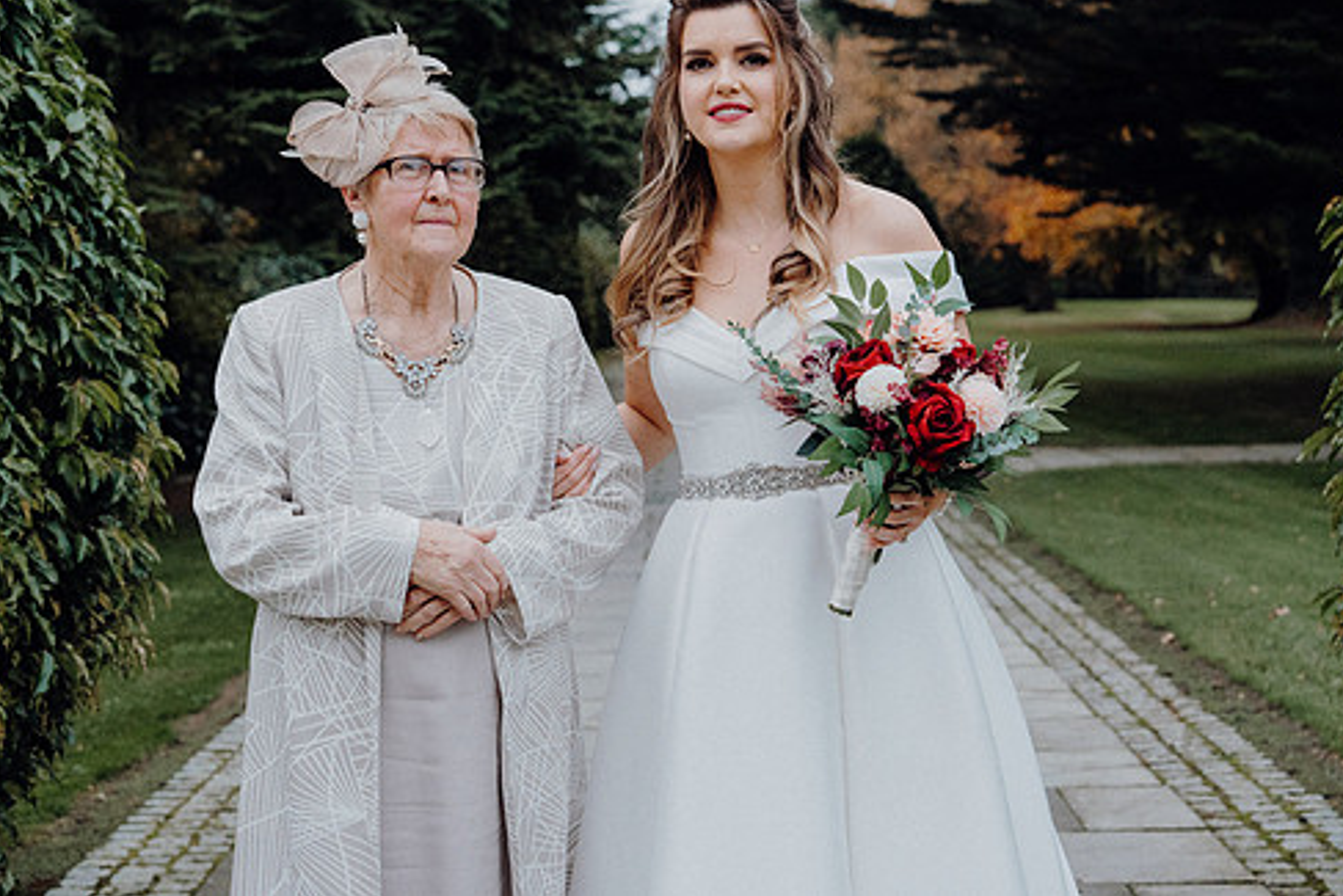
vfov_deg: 18.2
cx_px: 634
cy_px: 365
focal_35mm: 75
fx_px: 2799
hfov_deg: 27.0
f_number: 5
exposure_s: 1/200
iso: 4000
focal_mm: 63
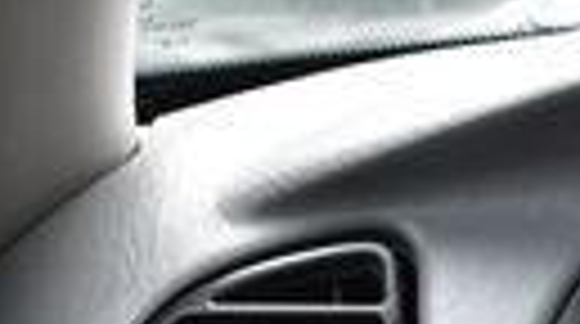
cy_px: 873
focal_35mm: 227
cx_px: 90
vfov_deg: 5.1
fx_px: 3479
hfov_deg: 9.5
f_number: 7.1
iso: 400
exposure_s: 1/25
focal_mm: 29
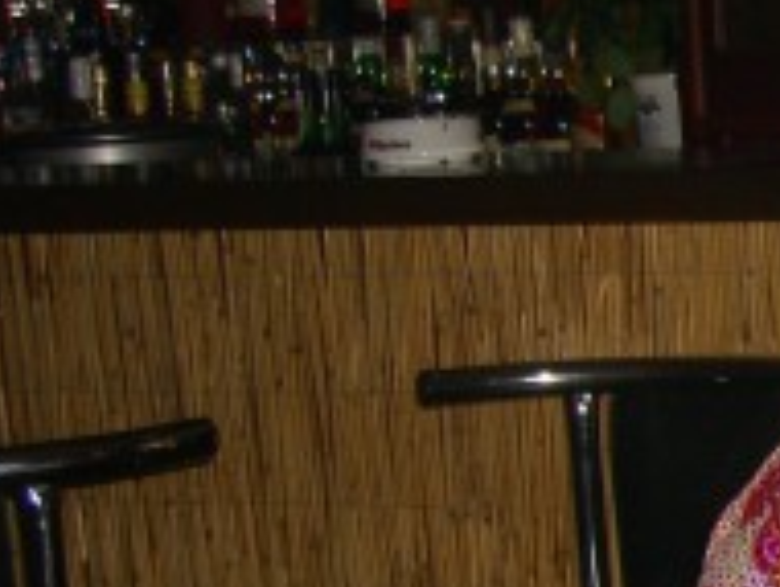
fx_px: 2707
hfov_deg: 15.1
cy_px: 554
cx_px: 1211
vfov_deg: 12.3
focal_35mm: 120
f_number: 2.8
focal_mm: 7.9
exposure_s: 1/60
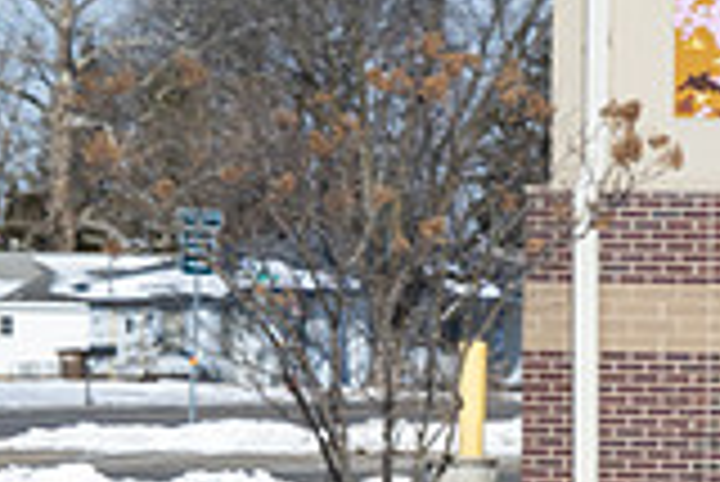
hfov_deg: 7.8
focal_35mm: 254
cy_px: 390
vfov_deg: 5.4
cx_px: 1274
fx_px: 5084
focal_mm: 70
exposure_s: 1/500
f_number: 10
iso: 250
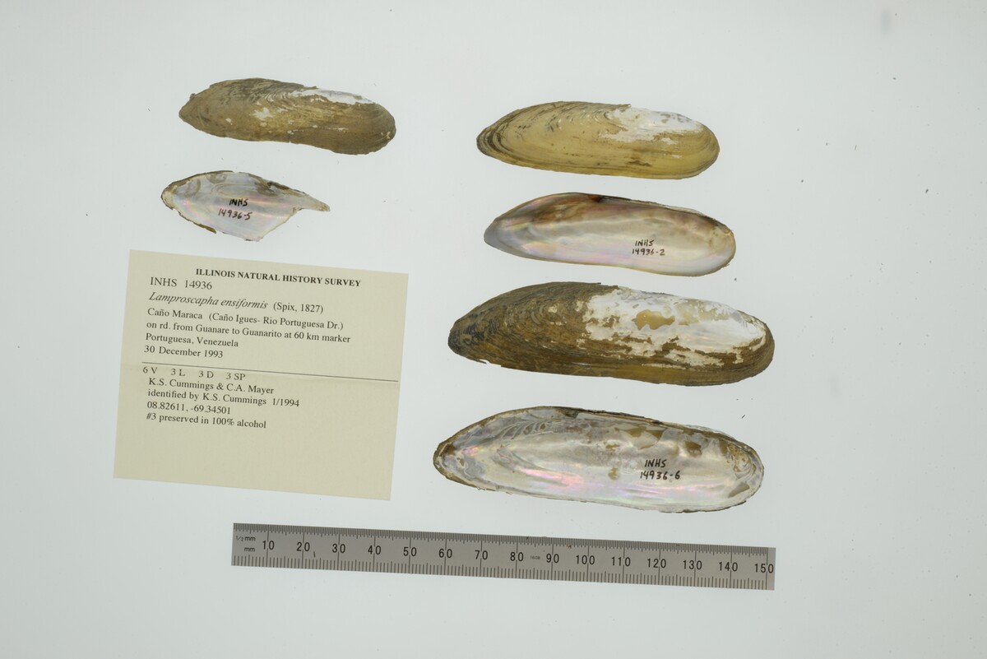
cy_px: 330
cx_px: 494
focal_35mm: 60
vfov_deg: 22.6
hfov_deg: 33.4
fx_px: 1646
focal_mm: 60
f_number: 32
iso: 100
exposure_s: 1/13
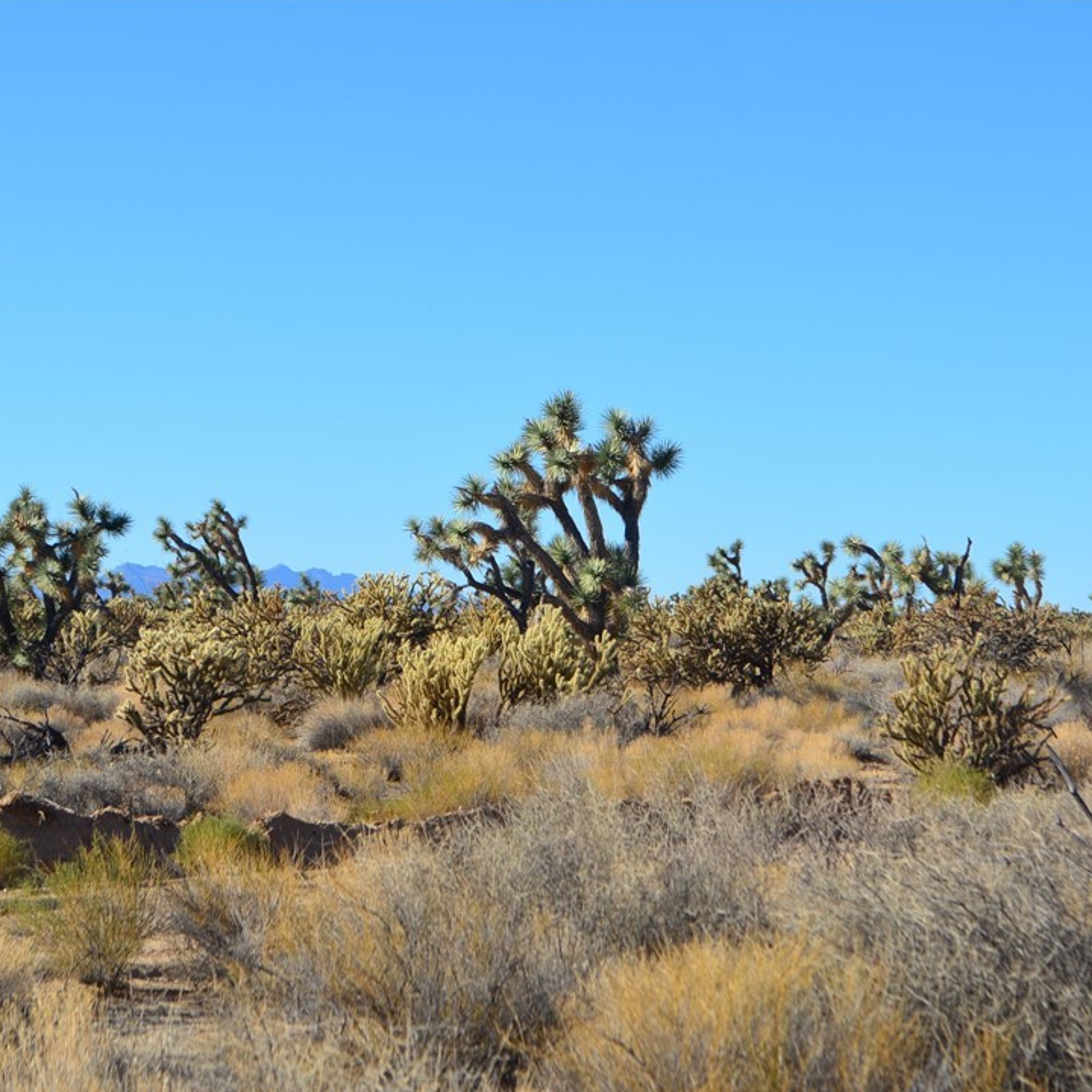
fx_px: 3770
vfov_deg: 16.5
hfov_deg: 16.5
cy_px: 546
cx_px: 645
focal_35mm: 106
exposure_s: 1/320
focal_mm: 55
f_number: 10
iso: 200
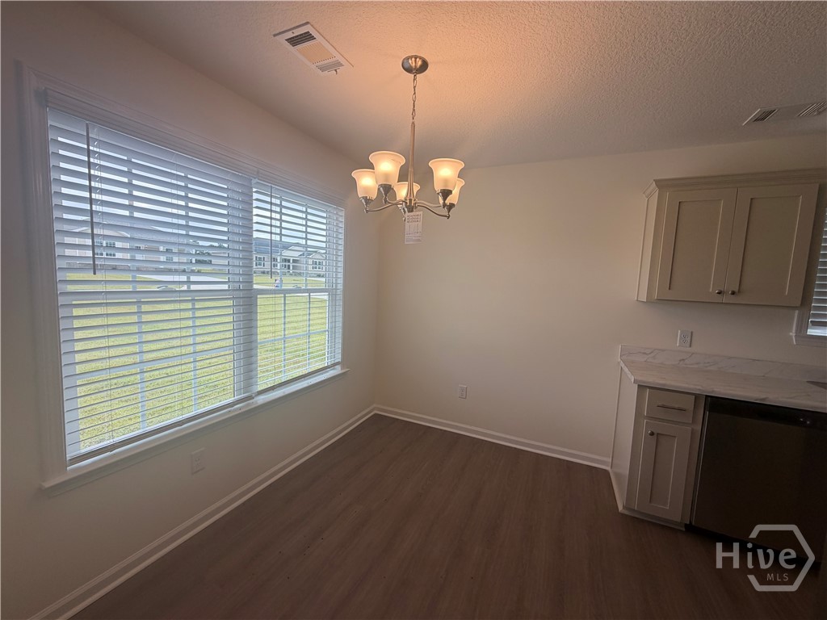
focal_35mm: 14
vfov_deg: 85.7
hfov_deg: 102.1
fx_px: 334
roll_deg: -1.9
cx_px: 414
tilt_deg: -5.3
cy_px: 310
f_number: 2.2
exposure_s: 1/136
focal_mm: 2.22
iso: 40
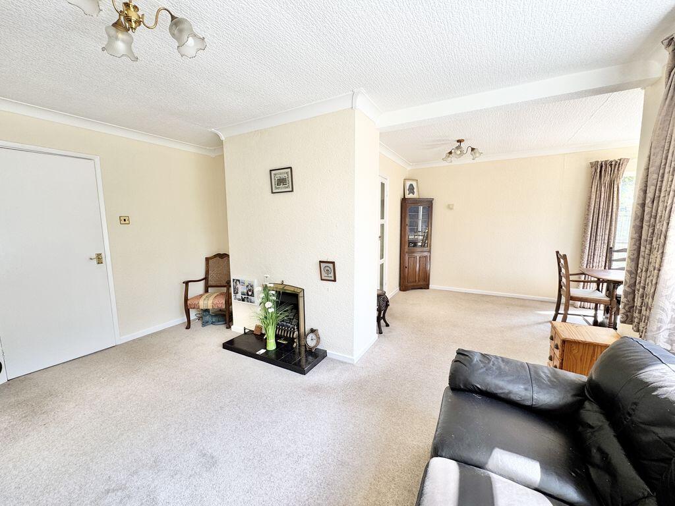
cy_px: 253
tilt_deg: -6.5
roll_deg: +0.8
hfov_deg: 102.1
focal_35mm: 14
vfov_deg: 85.7
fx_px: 273
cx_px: 338
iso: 40
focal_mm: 2.22
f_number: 2.2
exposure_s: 1/105
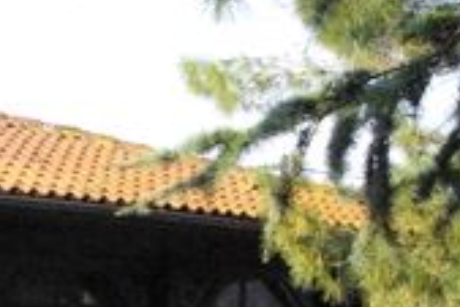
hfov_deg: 13.6
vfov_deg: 9.1
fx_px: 1905
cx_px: 30
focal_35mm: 149
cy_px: 386
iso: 3200
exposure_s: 1/500
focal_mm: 28
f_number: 13
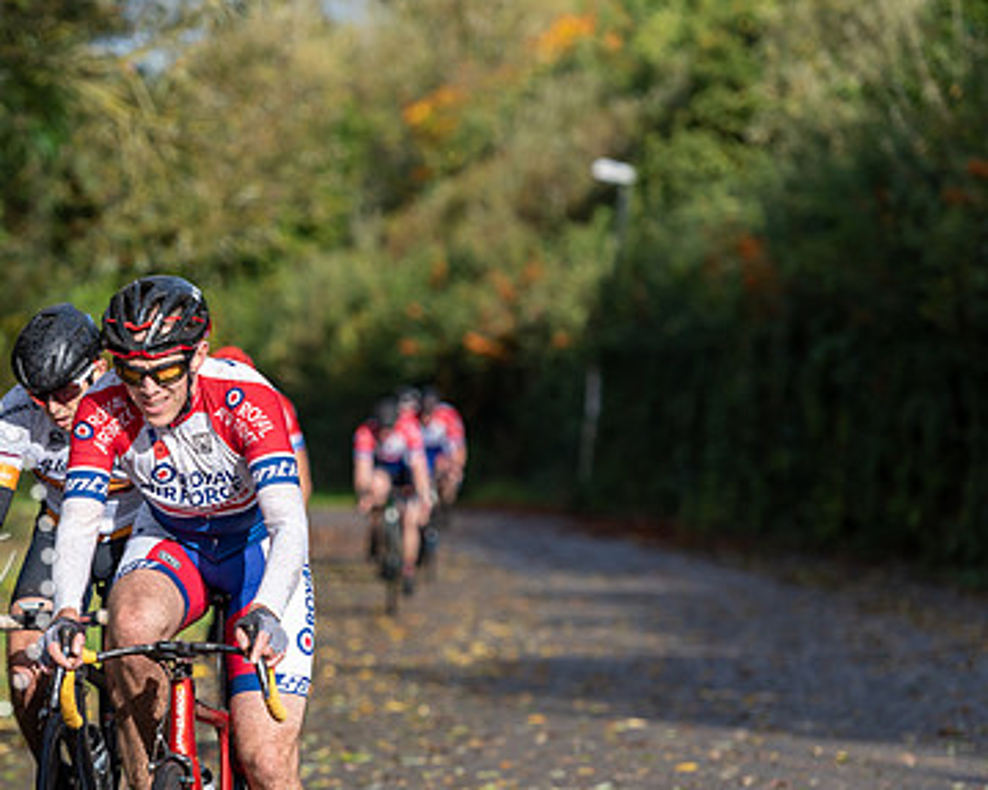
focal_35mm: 220
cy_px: 420
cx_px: 226
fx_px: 6431
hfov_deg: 8.8
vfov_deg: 7.0
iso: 200
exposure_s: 1/2000
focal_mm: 145
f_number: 3.5
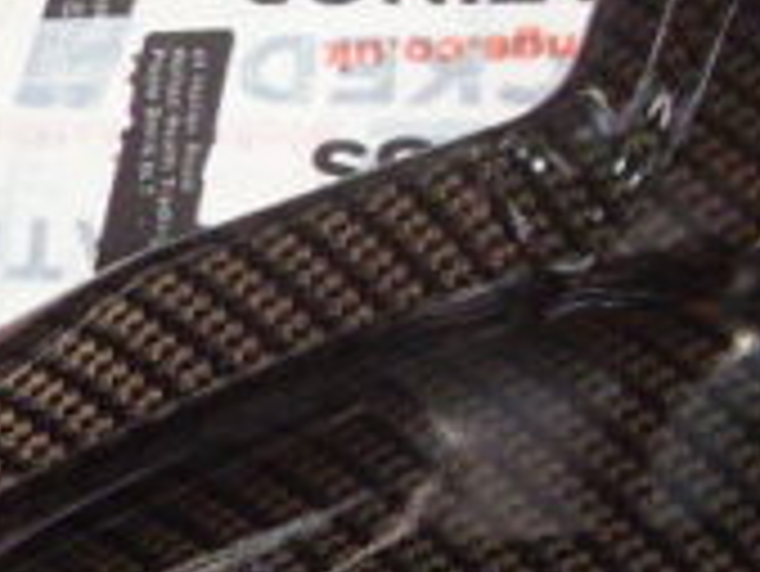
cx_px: 720
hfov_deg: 11.8
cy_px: 306
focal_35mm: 166
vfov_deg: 9.0
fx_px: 3647
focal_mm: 6.3
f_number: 2.8
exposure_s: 1/45
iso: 160
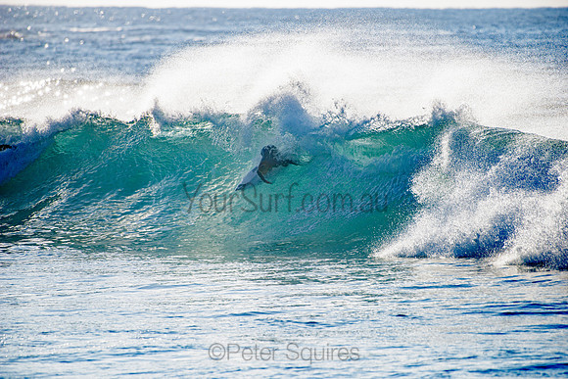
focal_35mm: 500
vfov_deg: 2.8
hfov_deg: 4.1
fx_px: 7890
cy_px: 190
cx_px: 284
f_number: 5.6
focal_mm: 500
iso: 110
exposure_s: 1/2000
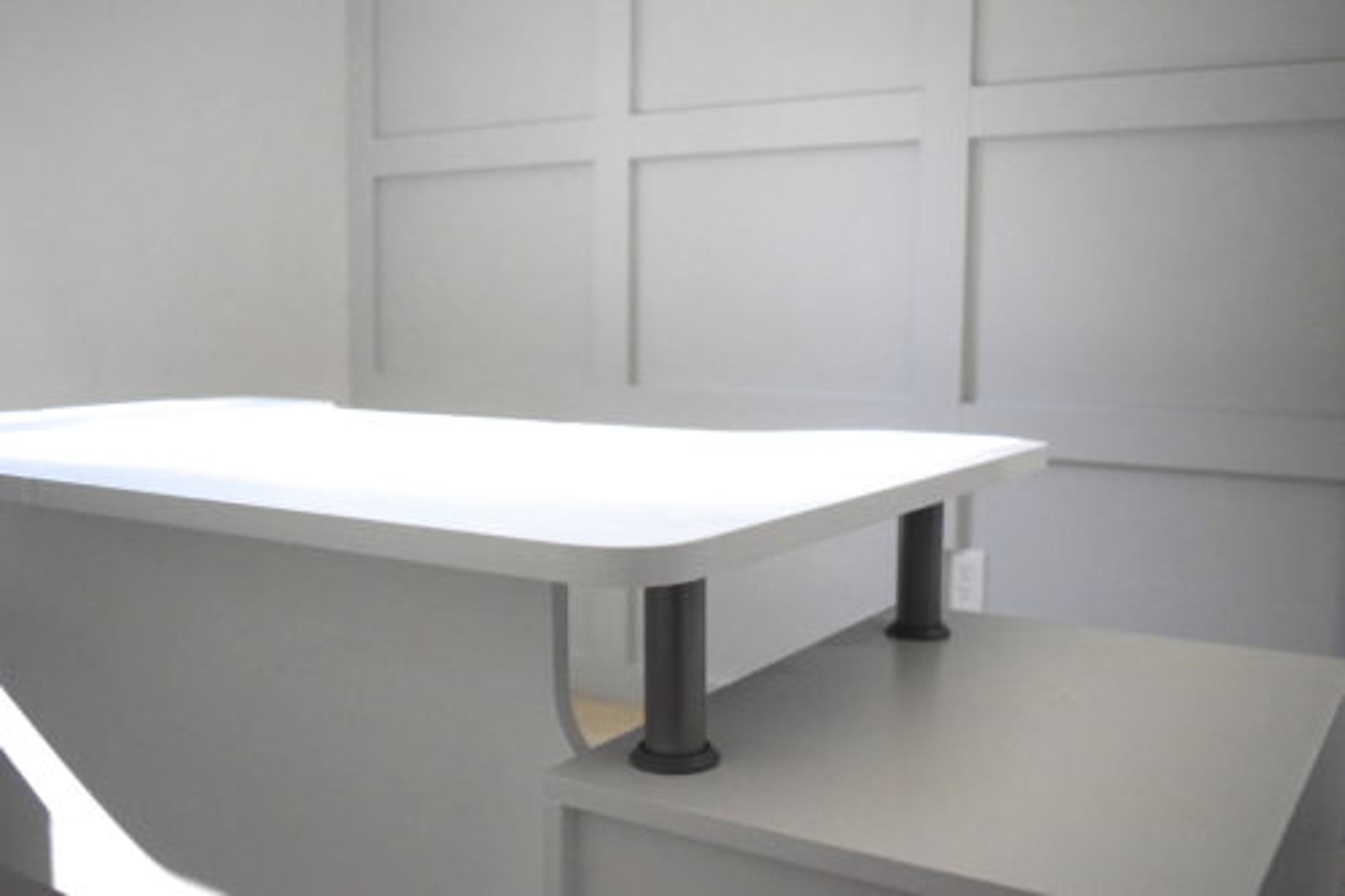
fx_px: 1344
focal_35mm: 36
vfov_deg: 36.8
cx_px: 672
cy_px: 448
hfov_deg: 53.1
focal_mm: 24
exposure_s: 1/4000
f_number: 4
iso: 3200
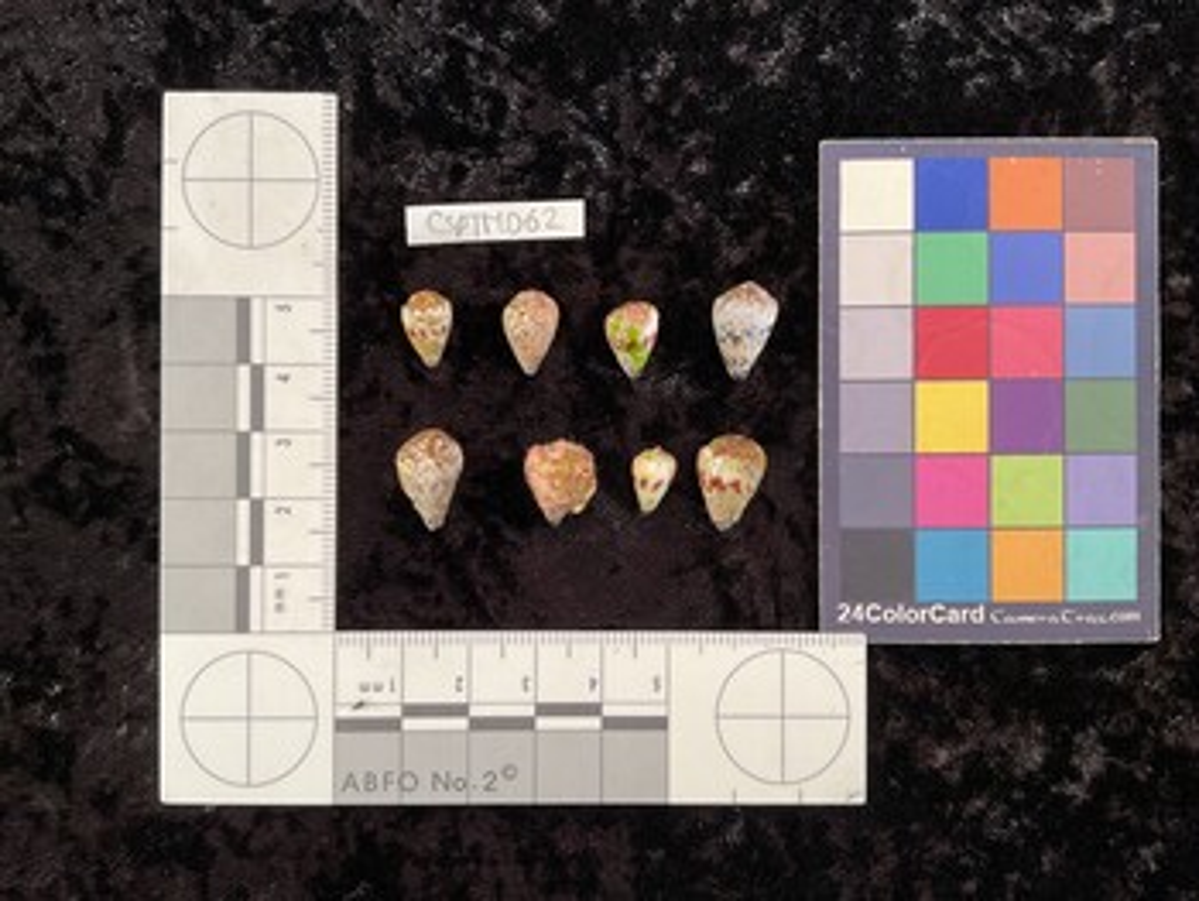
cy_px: 450
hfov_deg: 61.6
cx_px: 600
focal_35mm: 29
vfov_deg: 48.3
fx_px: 1005
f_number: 1.8
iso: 50
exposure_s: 1/50
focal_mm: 3
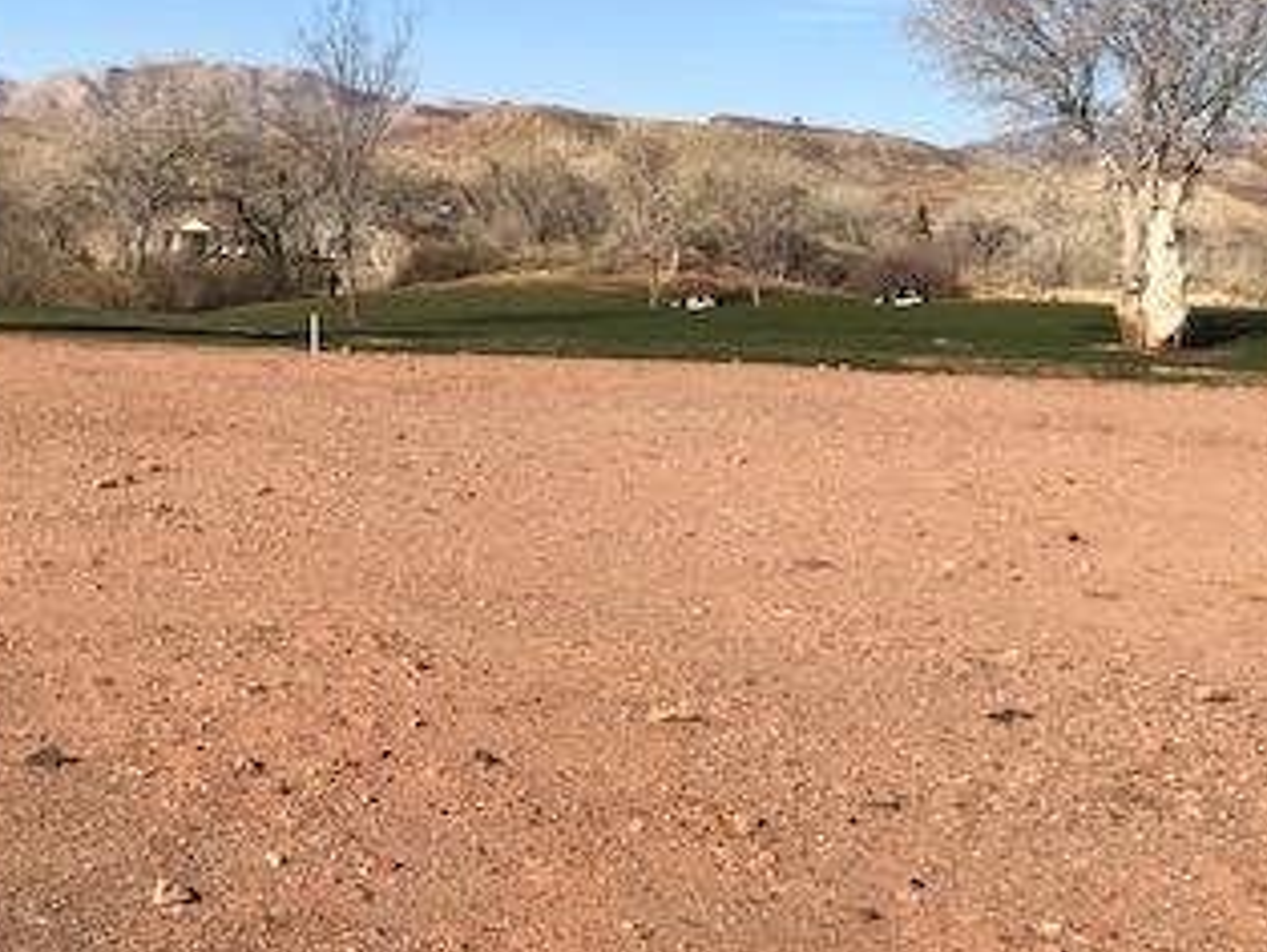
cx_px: 391
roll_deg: -2.5
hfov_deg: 33.4
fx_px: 2088
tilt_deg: -5.4
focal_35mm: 57
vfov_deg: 25.7
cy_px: 403
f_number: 1.8
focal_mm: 3.99
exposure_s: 1/2994
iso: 20
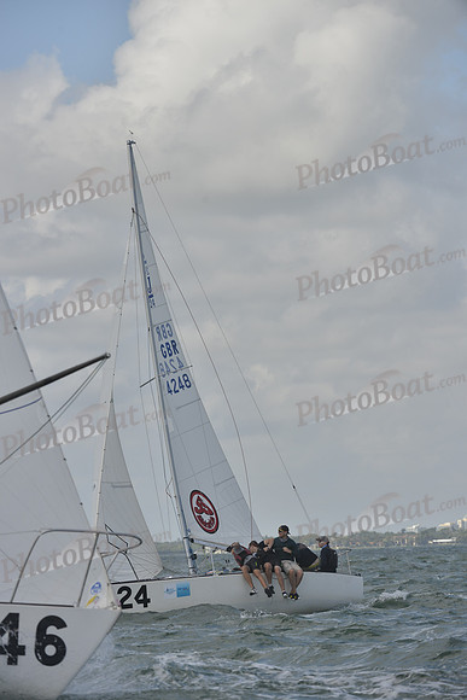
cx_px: 234
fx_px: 4278
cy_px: 350
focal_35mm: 220
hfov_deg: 6.2
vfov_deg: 9.4
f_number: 7.1
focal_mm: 220
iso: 280
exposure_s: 1/1250
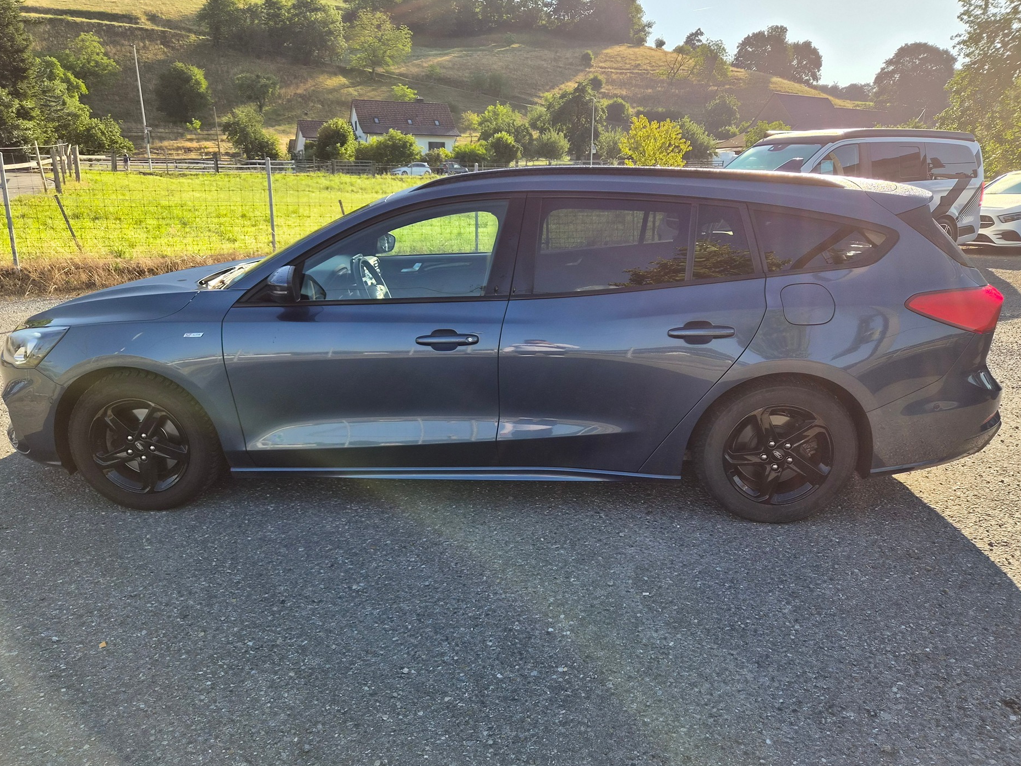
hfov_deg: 69.4
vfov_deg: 54.8
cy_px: 403
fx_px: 737
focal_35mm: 25
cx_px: 500
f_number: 1.8
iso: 80
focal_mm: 5.4
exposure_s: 1/2976
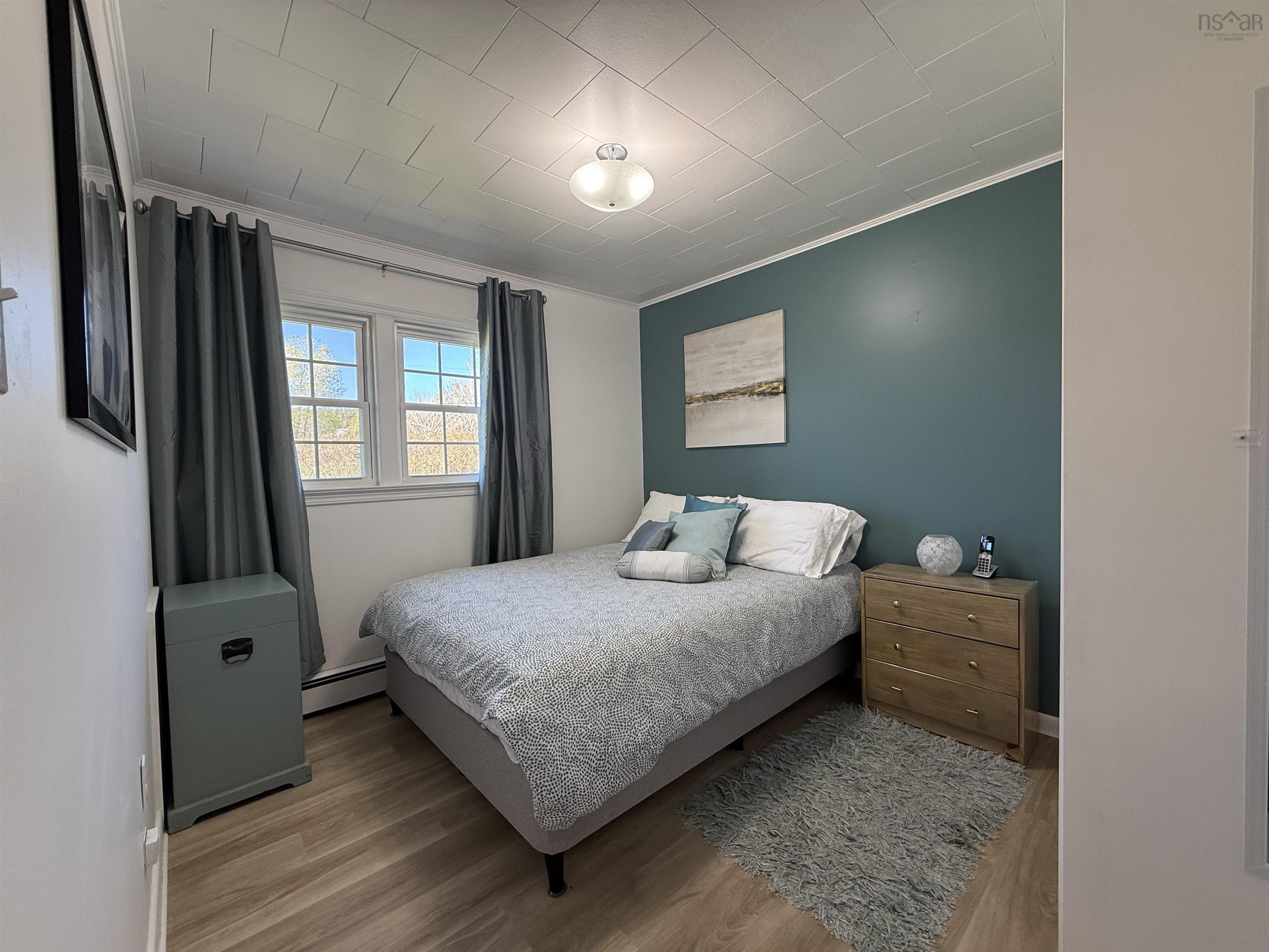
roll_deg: +1.2
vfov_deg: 85.7
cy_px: 476
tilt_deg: -1.6
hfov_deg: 102.1
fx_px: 513
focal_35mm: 14
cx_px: 634
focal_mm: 2.22
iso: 125
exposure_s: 1/120
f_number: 2.2
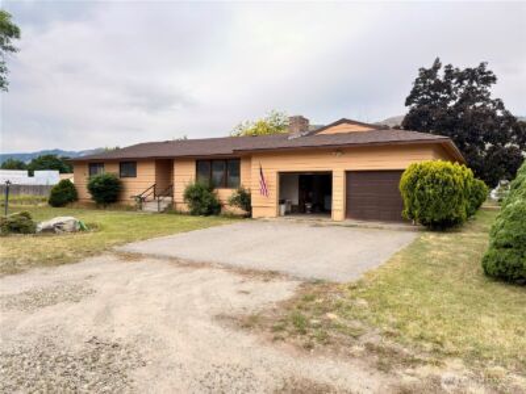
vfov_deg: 56.8
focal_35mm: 24
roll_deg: +0.1
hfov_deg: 71.6
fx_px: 365
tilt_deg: -2.1
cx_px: 263
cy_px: 197
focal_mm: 6.76
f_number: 1.78
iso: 100
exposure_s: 1/1486
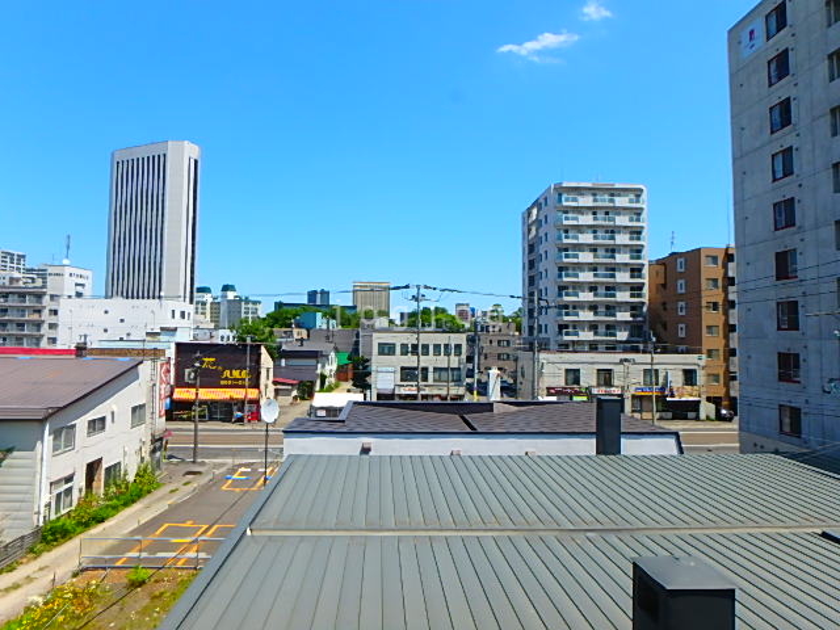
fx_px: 510
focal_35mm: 21
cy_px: 315
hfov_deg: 79.0
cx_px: 420
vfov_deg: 63.4
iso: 125
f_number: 6
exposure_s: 1/400
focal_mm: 3.7
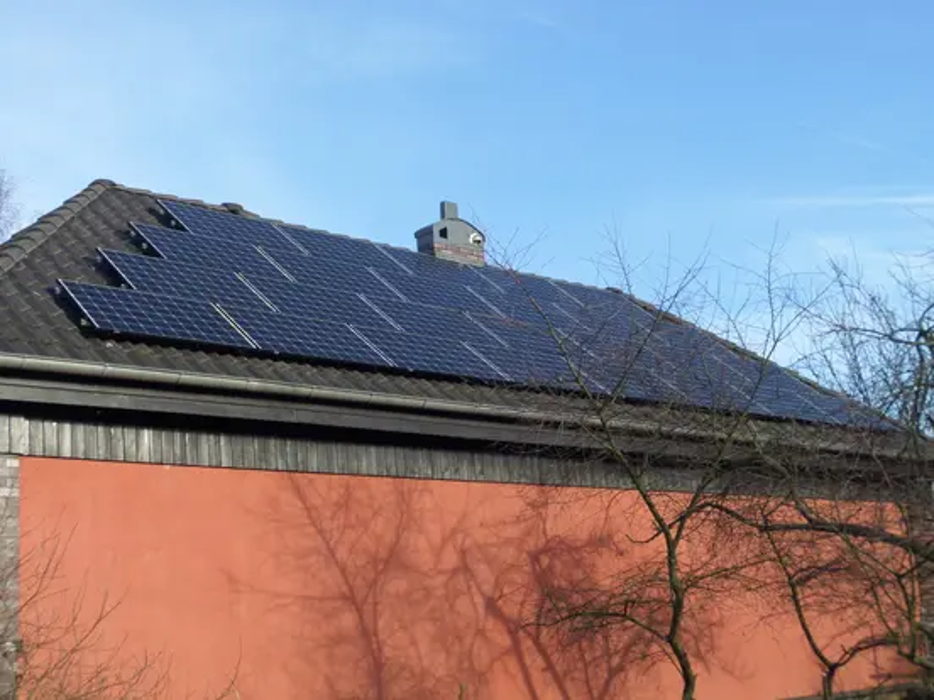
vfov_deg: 27.5
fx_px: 1430
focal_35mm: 53
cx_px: 467
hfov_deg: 36.2
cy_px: 350
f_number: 3.8
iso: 100
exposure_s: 1/250
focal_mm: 8.7
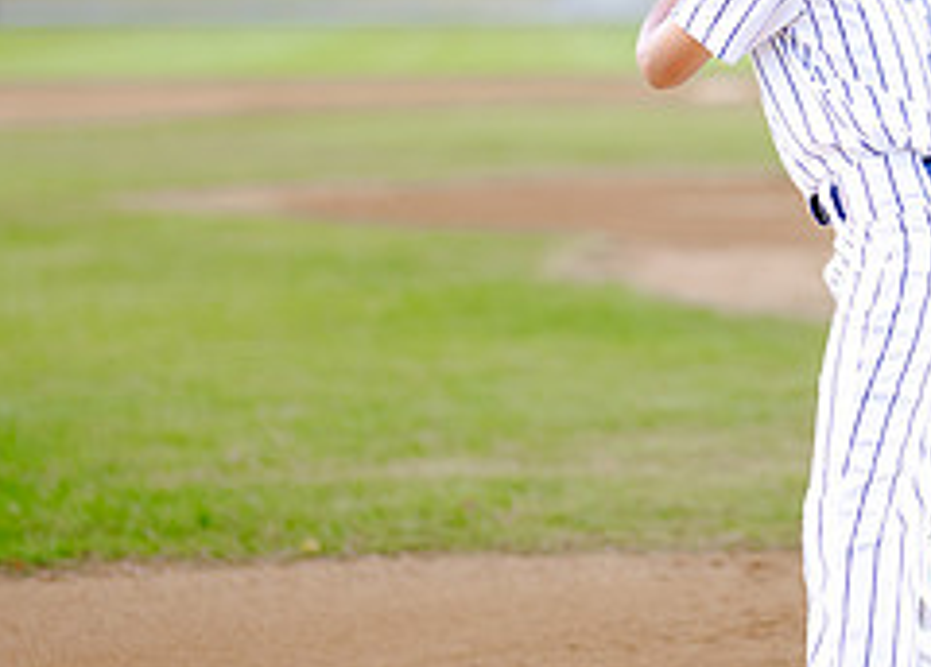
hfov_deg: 13.5
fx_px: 3918
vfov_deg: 9.7
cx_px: 742
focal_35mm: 148
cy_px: 205
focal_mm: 50
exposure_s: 1/500
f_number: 1.2
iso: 500
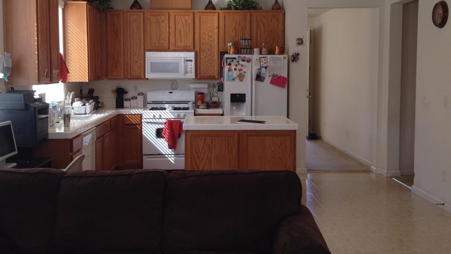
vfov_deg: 27.6
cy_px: 97
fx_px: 514
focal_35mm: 43
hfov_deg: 47.3
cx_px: 214
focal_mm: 4.12
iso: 64
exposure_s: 1/120
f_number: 2.4
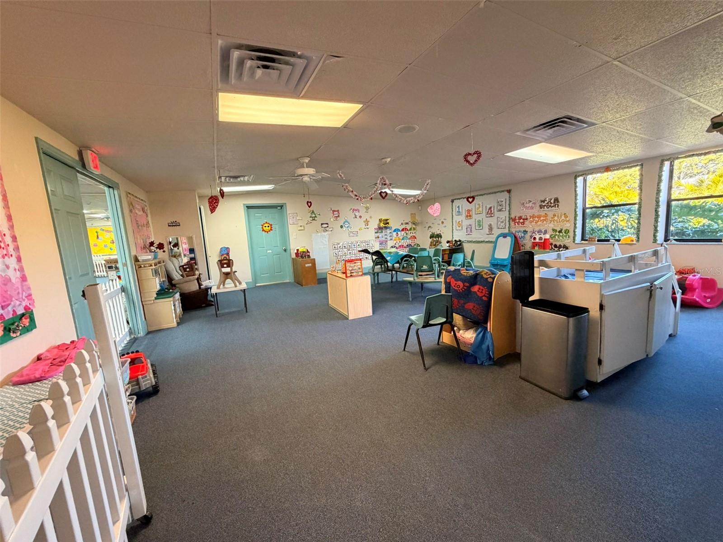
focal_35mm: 14
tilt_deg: -8.0
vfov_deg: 85.7
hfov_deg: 102.1
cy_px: 271
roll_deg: +3.4
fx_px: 292
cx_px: 362
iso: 400
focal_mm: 2.22
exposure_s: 1/60
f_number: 2.2
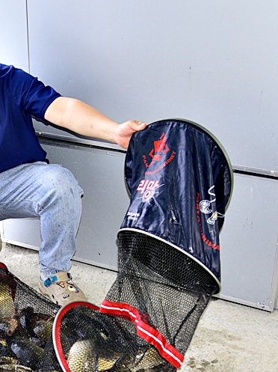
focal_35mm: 62
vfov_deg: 31.0
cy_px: 242
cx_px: -8
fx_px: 665
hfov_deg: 22.6
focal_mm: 32
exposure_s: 1/125
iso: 110
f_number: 4
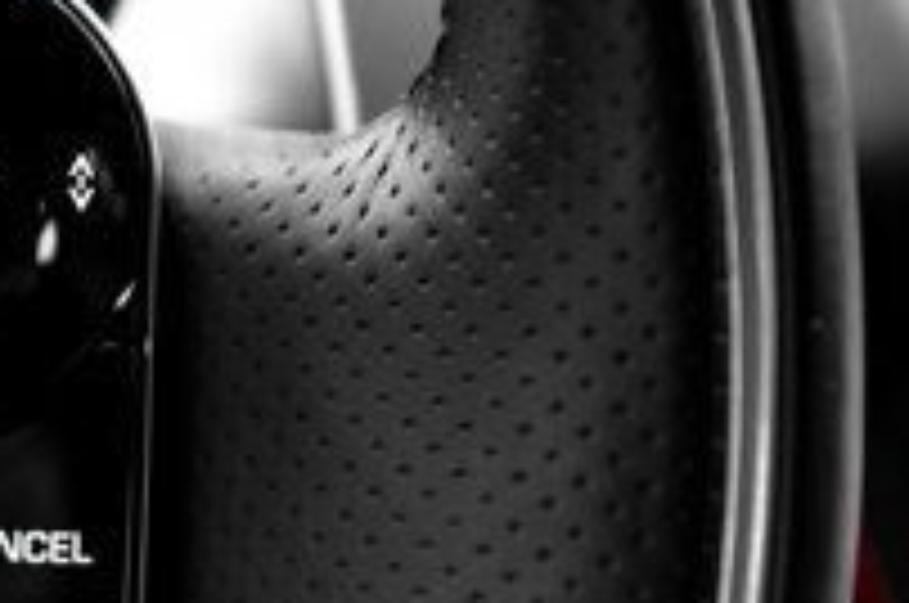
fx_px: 3202
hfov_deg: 15.7
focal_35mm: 127
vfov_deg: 10.7
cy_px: 407
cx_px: -99
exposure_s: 1/200
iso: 500
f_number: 2.8
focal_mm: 40
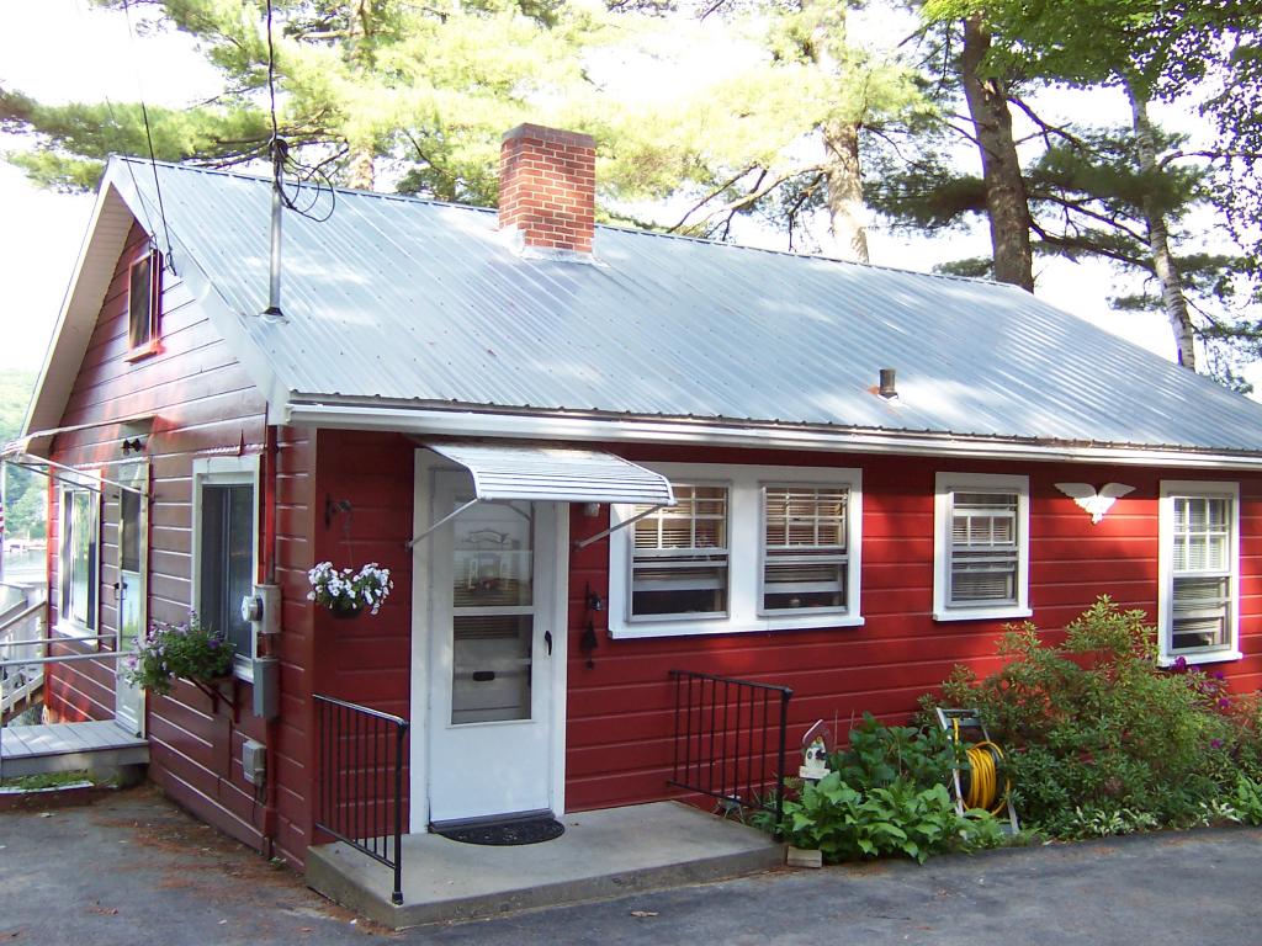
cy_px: 473
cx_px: 631
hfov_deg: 51.4
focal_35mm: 36
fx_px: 1312
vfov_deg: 39.7
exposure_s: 1/90
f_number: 2.8
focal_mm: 5.6
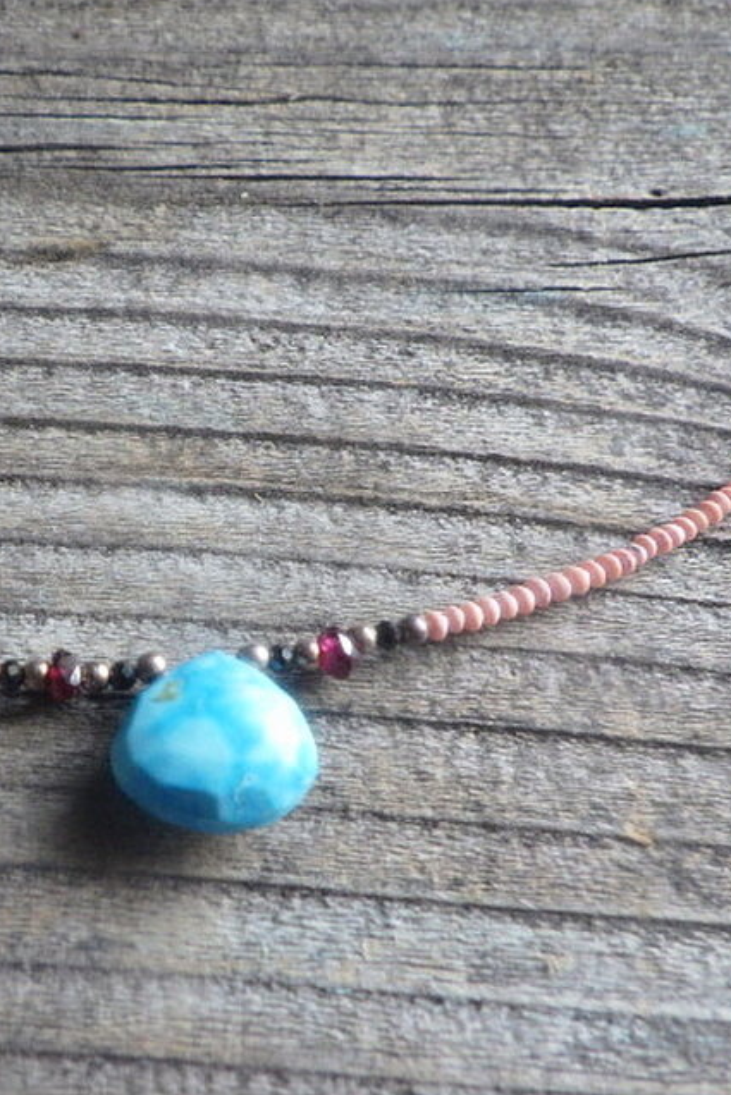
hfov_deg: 32.9
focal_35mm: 39
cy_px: 547
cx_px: 113
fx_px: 1187
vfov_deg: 49.5
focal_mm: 5
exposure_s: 1/45
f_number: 3.5
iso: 160
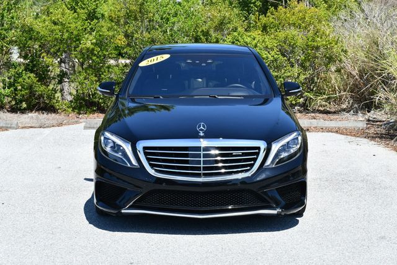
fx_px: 795
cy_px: 132
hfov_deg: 28.0
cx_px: 198
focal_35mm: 72
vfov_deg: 19.0
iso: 160
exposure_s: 1/250
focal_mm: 36
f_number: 8
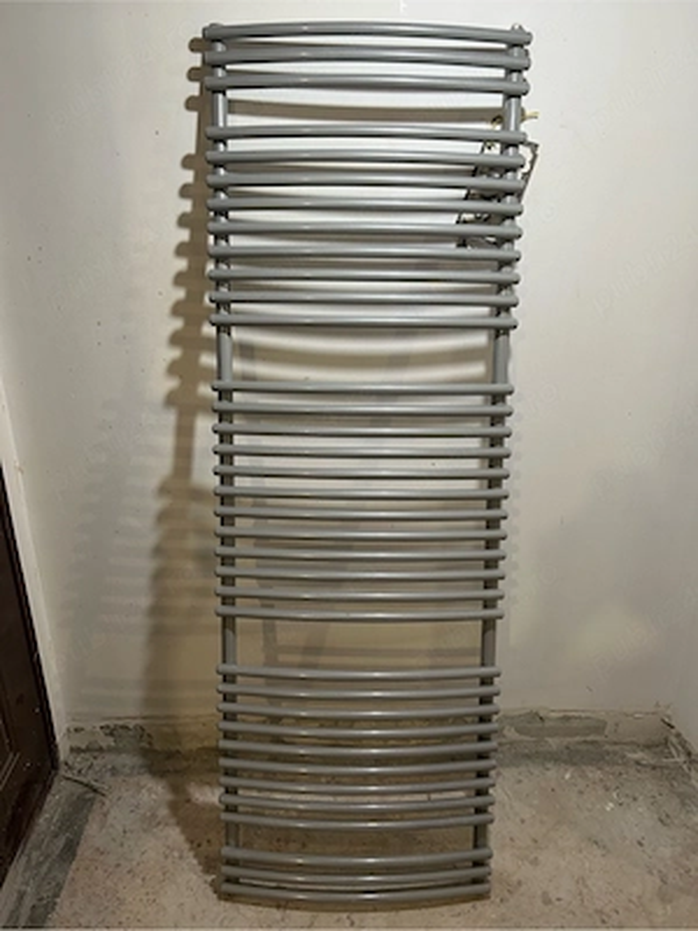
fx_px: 699
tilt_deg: -22.4
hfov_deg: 53.1
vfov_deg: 67.3
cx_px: 349
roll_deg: -0.9
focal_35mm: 26
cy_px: 466
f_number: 1.5
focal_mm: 5.7
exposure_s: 1/50
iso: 125
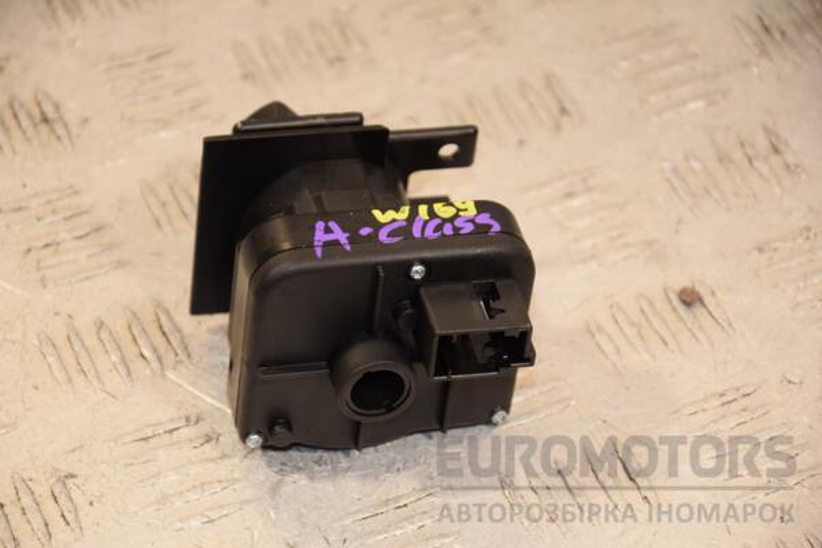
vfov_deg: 8.7
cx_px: 411
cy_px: 274
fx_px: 3596
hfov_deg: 13.0
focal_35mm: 158
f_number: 5.6
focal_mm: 105
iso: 560
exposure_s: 1/125
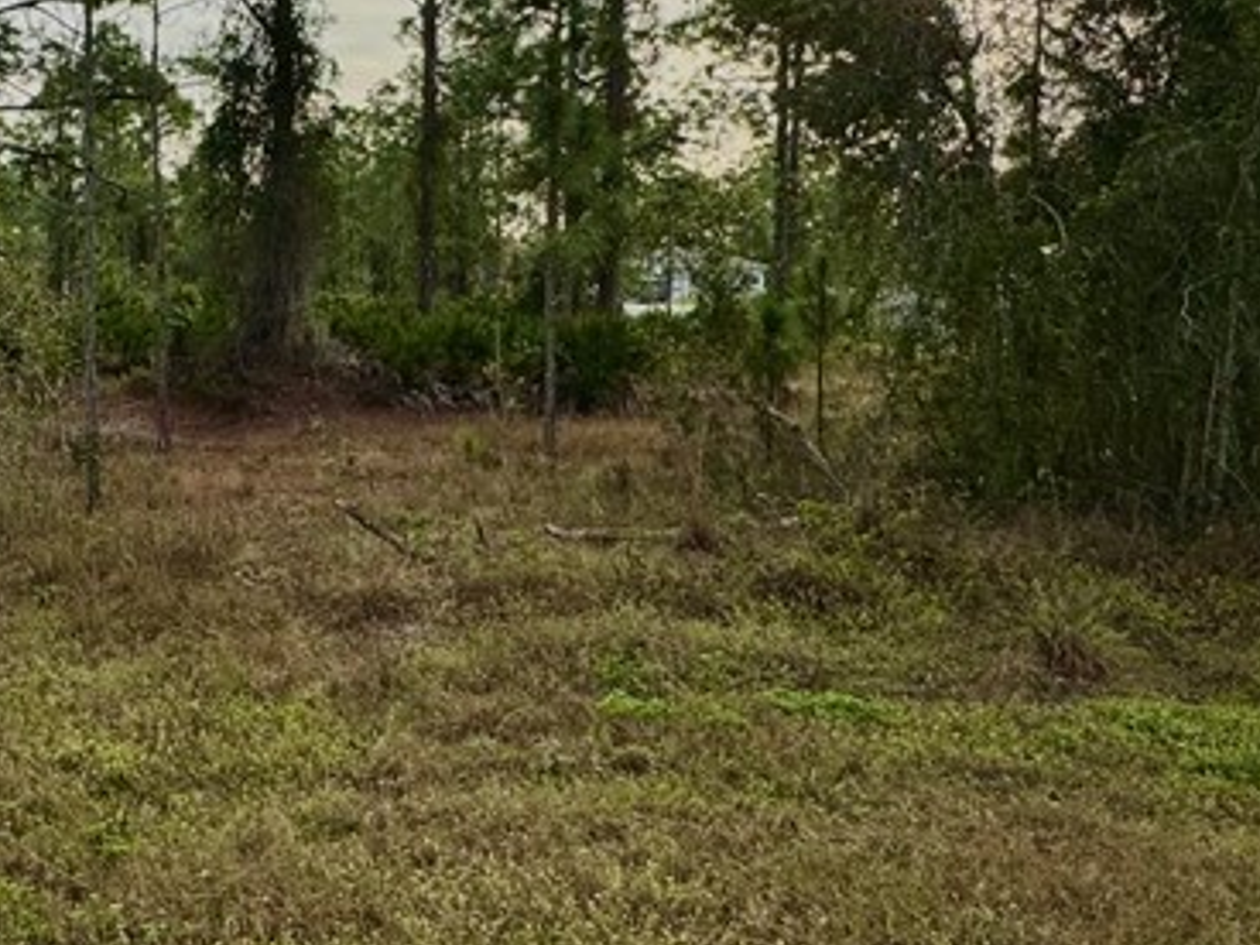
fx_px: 1420
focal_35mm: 39
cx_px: 195
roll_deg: -0.2
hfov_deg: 44.7
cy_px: 363
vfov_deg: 36.6
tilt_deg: -3.9
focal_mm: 2.22
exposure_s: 1/1299
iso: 50
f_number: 2.2
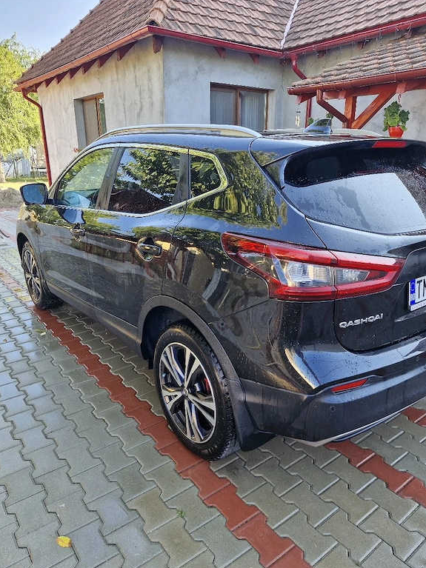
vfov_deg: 71.6
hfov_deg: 56.8
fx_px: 394
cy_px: 293
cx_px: 215
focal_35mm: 24
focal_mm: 5.54
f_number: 1.8
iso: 50
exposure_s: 1/182
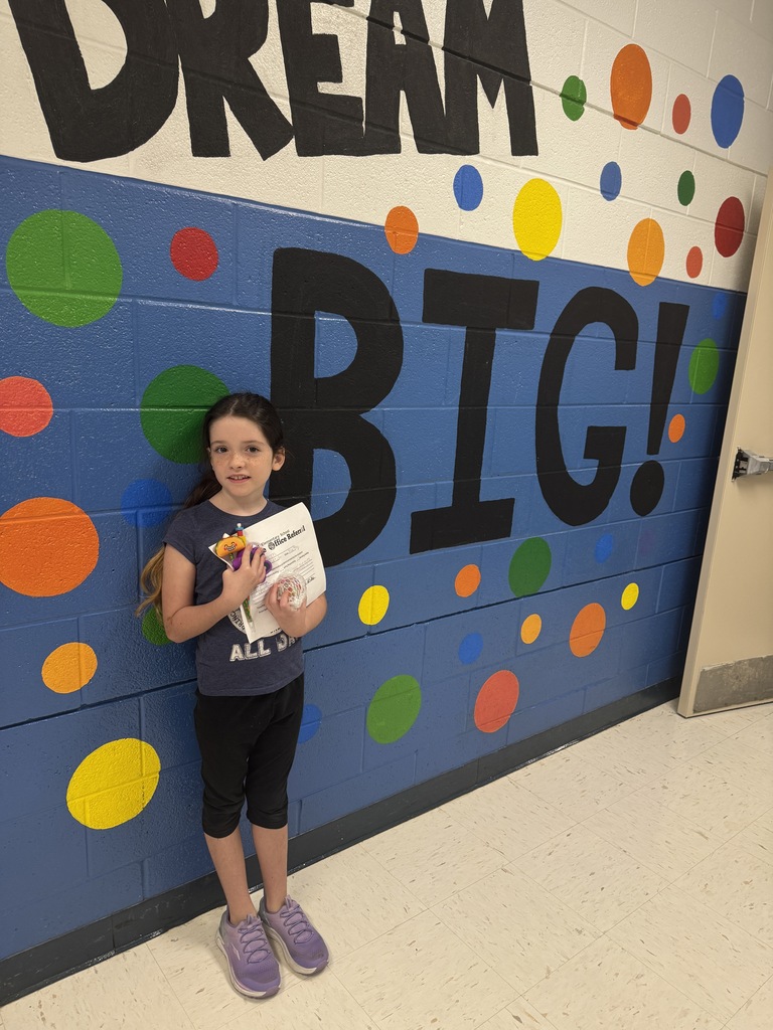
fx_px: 715
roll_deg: -3.2
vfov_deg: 71.6
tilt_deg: -13.9
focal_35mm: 24
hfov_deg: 56.8
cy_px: 515
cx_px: 386
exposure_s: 1/60
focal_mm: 6.76
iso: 160
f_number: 1.78
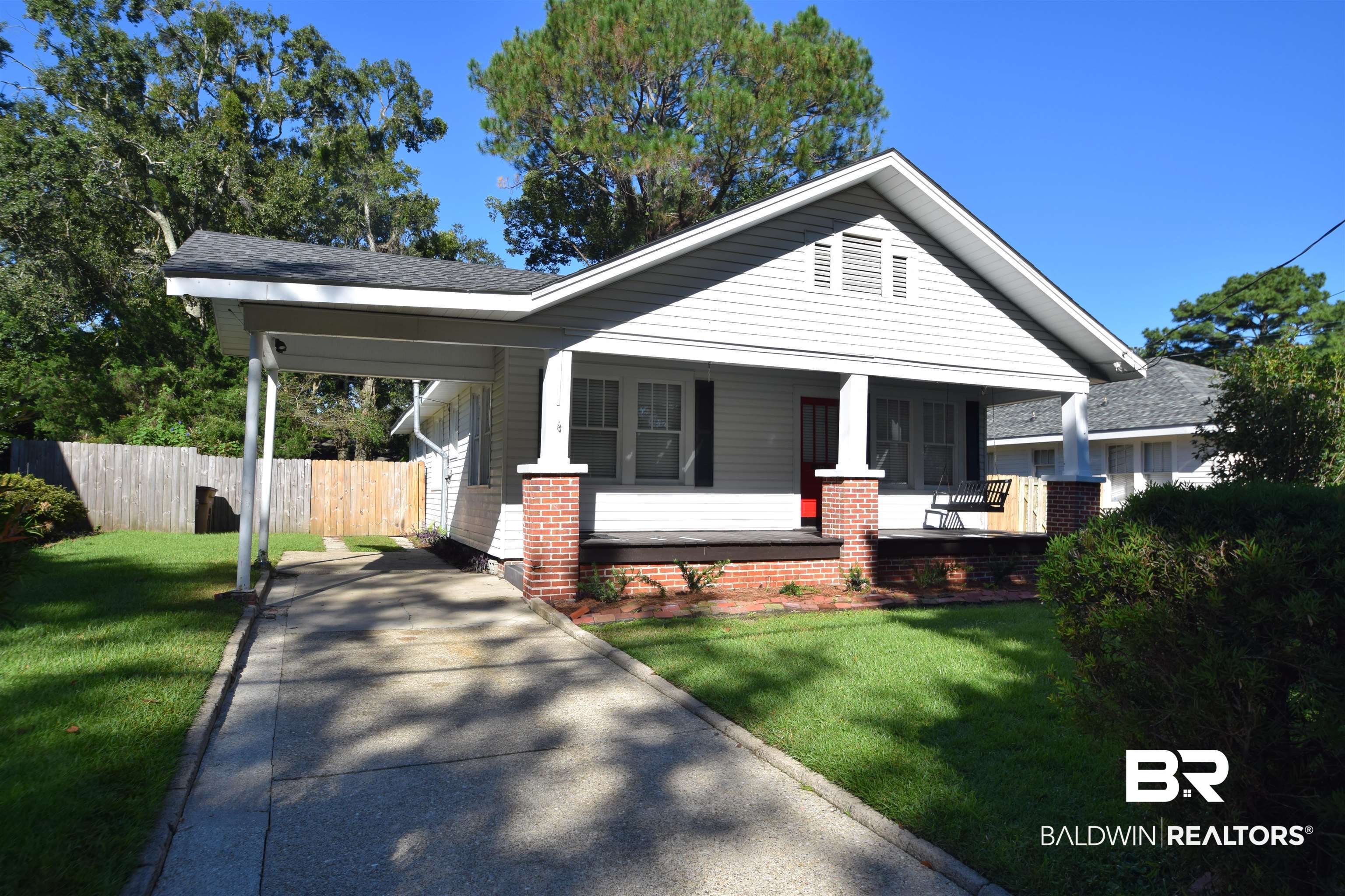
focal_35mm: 21
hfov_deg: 81.2
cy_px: 448
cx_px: 672
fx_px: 785
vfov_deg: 59.5
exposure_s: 1/400
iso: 200
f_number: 10
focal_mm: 14
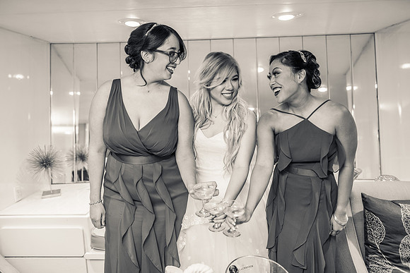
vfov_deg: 53.2
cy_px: 136
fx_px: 273
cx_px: 205
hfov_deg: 73.7
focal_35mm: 24
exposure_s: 1/200
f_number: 1.8
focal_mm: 24
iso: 500
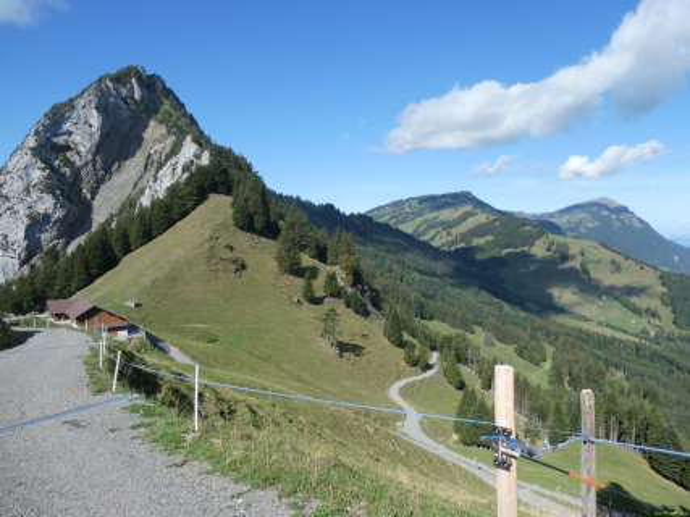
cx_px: 345
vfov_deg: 56.8
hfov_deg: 71.6
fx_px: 478
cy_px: 258
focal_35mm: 24
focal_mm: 4.3
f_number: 3.3
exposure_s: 1/1000
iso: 80
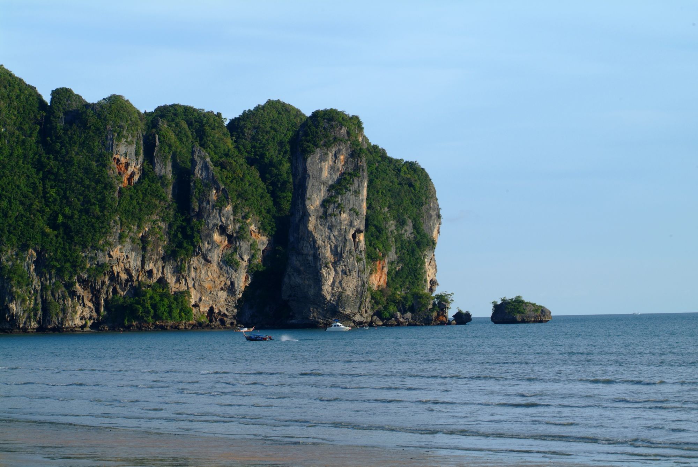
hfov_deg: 17.0
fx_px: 2329
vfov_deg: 11.4
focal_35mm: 120
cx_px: 349
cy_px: 234
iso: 100
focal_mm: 80
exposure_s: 1/60
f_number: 11
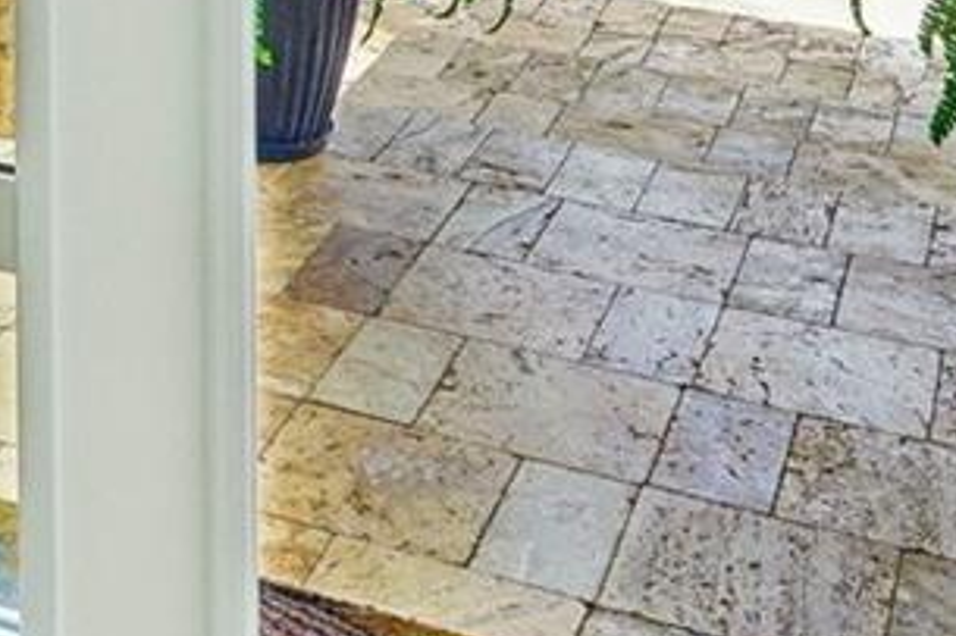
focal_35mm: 87
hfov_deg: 21.9
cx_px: -160
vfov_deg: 13.3
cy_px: -680
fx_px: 2299
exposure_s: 1/200
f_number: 8
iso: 400
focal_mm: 16.5
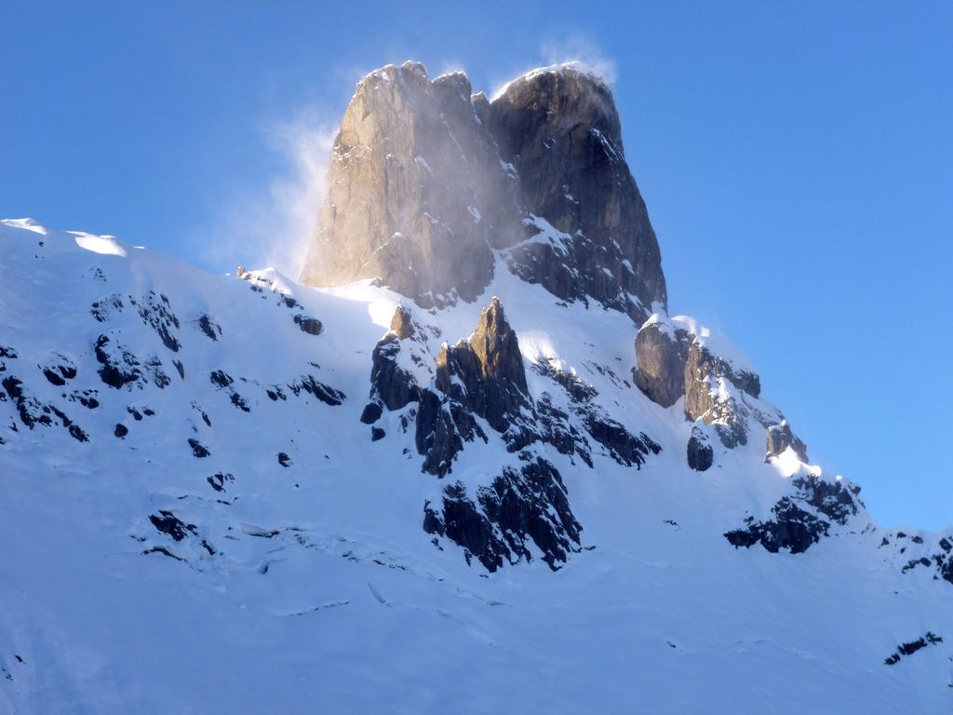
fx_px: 2698
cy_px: 358
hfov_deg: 20.0
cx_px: 476
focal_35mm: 98
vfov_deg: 15.1
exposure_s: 1/125
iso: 100
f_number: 6.2
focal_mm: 17.5
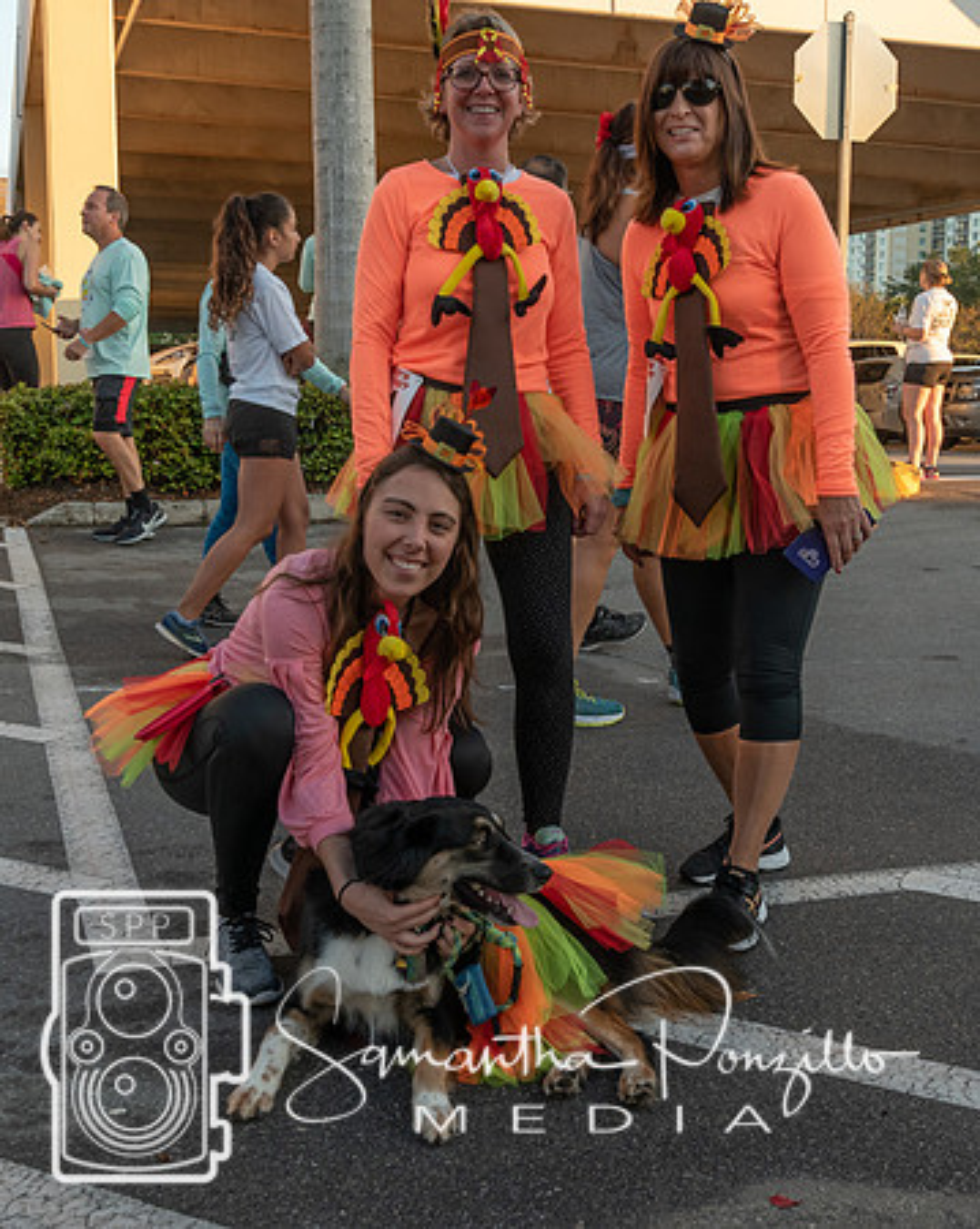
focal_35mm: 41
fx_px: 1502
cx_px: 492
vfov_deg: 44.5
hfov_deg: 36.1
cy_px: 610
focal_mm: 19
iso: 400
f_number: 6.3
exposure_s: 1/160
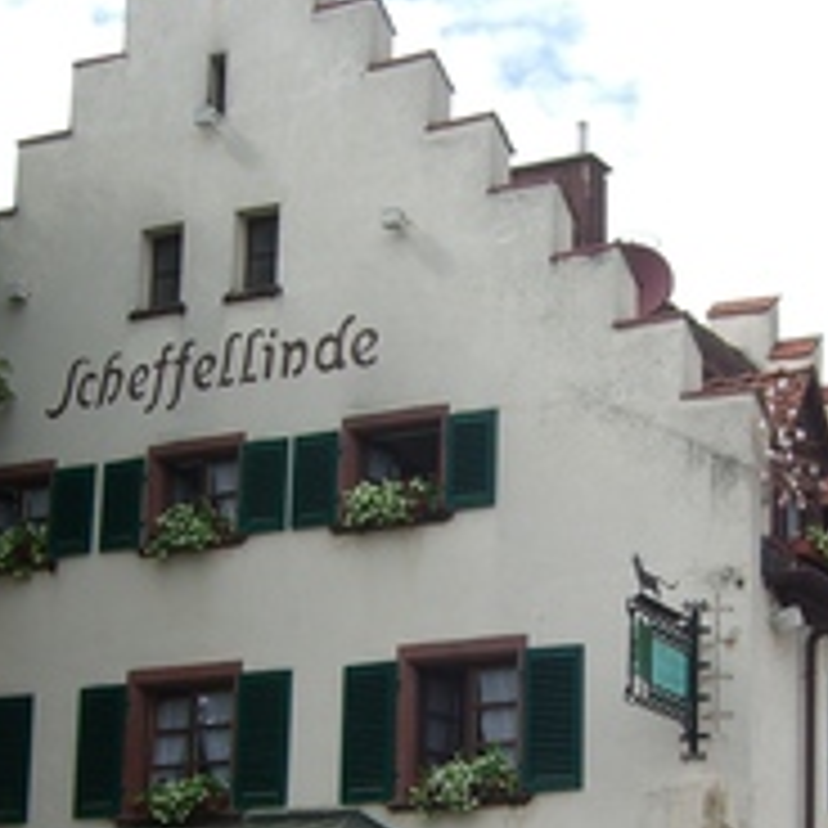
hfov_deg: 19.0
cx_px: 569
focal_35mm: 91
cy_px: 718
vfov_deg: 18.8
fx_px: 2463
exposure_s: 1/500
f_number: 4
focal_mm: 7.9
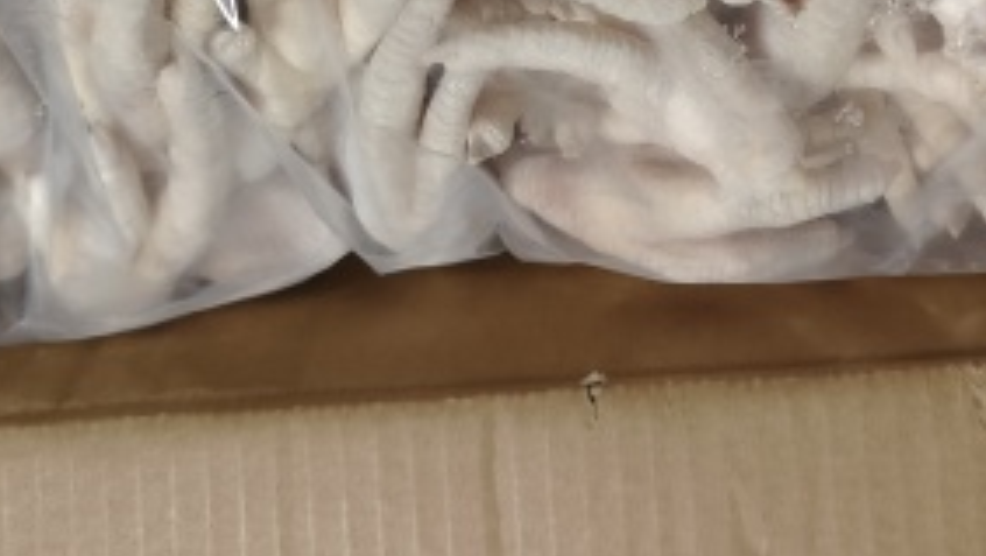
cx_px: 640
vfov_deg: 15.6
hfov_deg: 29.6
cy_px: -297
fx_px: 1857
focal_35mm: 71
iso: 761
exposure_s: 1/50
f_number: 1.75
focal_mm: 5.5
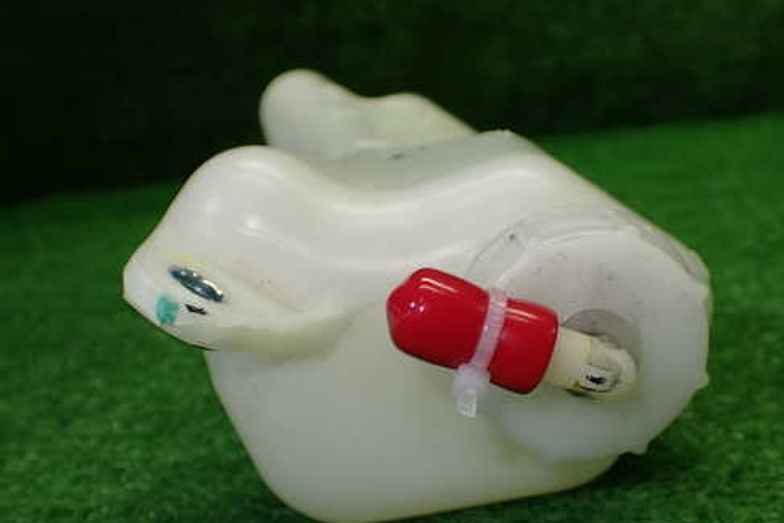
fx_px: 893
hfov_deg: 47.3
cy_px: 303
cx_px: 431
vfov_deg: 32.6
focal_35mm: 41
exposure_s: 1/125
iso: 200
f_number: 2.4
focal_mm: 5.79
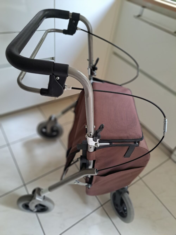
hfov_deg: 56.8
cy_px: 118
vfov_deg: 71.6
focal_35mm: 24
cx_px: 88
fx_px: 163
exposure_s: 1/50
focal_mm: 5.23
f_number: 1.8
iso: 250
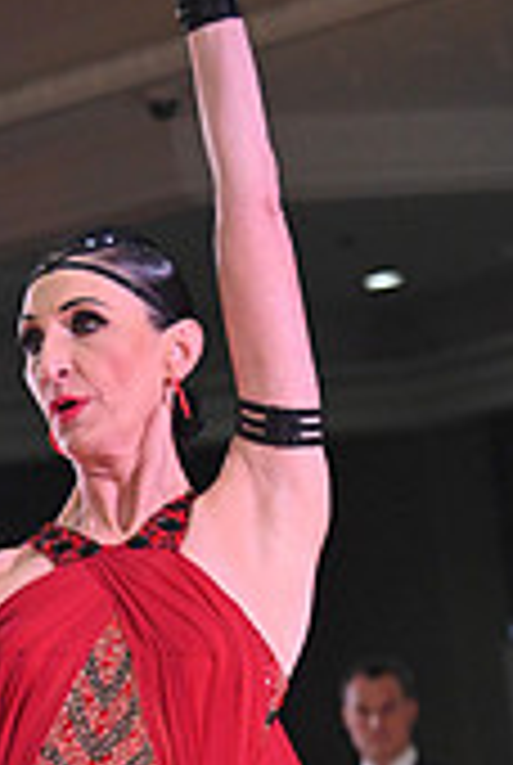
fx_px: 7110
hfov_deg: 4.1
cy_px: 1030
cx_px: -259
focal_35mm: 334
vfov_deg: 6.1
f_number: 5
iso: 2500
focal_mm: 98
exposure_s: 1/320
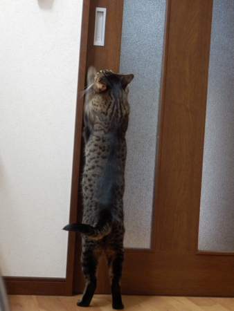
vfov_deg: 22.2
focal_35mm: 88
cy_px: 156
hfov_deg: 16.8
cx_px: 117
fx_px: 792
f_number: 4.8
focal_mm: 15.8
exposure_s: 1/50
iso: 800
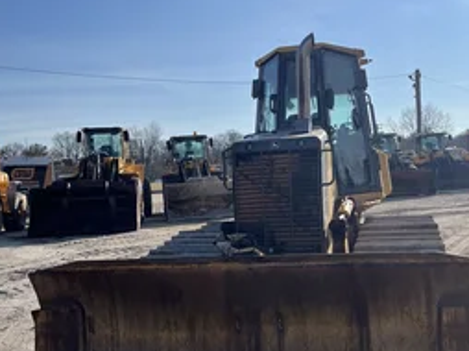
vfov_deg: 34.9
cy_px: 216
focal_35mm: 41
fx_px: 555
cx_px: 255
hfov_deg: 45.8
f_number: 1.6
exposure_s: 1/5848
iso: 50
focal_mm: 5.1
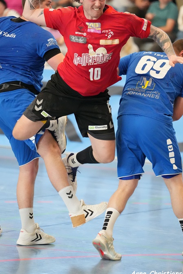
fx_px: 1654
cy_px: 96
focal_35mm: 217
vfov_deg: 9.5
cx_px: 96
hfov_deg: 6.3
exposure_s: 1/1600
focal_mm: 163
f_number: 2.8
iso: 12800
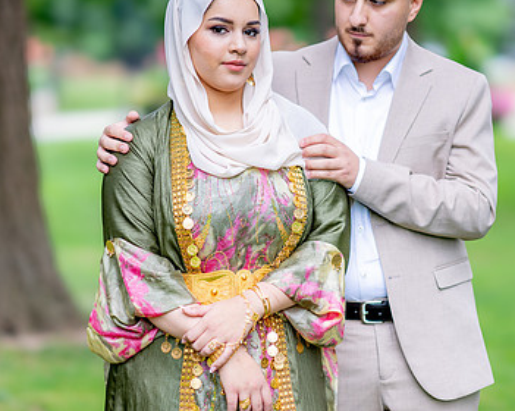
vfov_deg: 11.7
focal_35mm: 132
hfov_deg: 14.6
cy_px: 184
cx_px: 293
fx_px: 2010
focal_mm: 85
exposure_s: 1/1000
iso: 100
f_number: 1.4
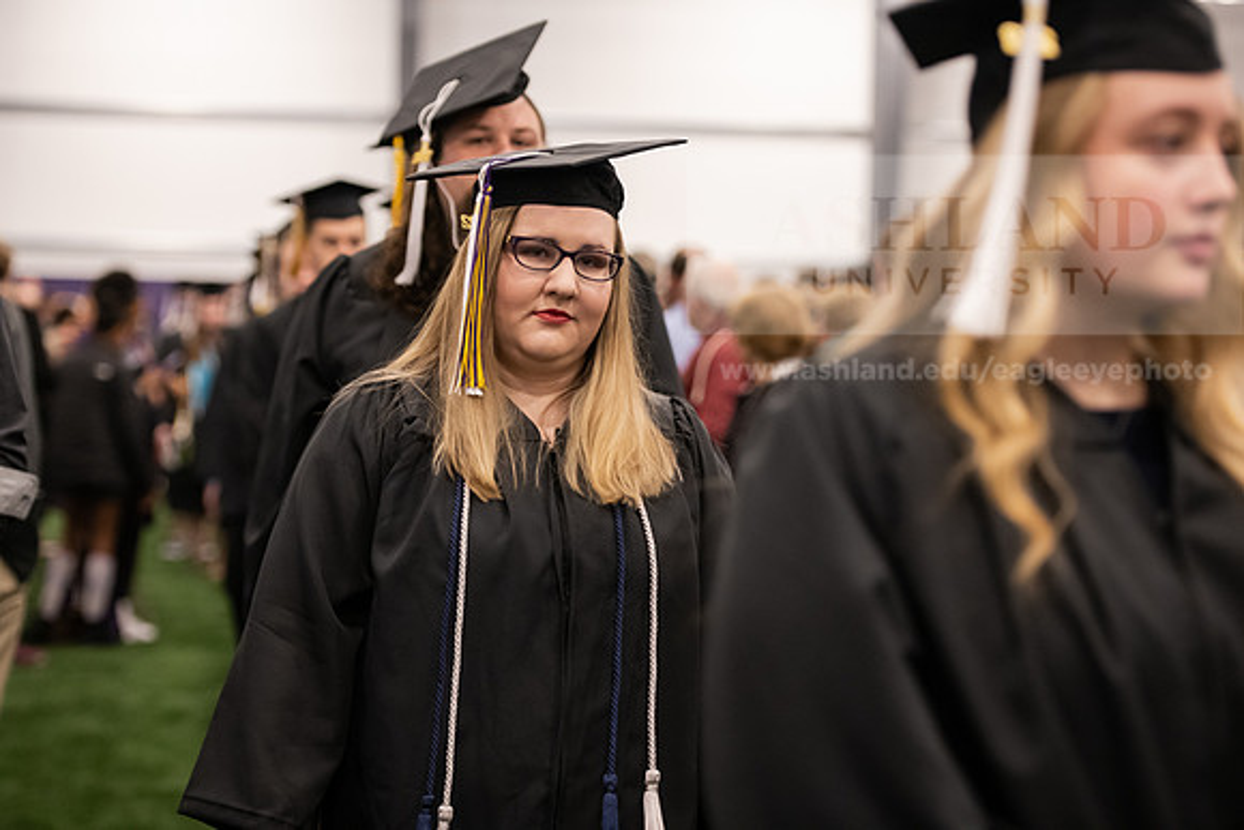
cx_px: 622
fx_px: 3180
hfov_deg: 22.1
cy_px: 415
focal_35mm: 92
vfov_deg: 14.9
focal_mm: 92
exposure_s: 1/200
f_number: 3.2
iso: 3200
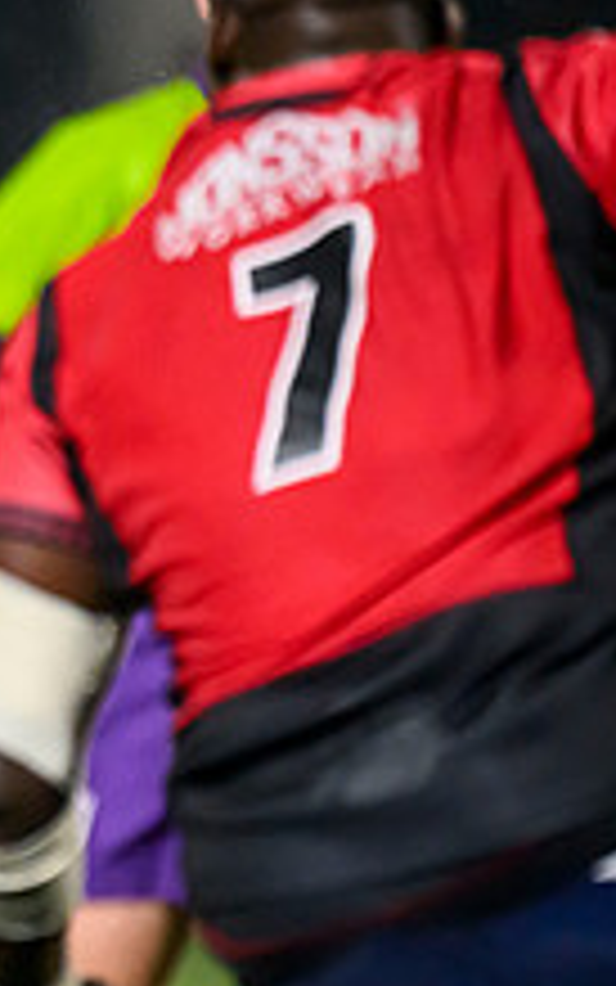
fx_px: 40614
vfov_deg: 1.4
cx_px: -652
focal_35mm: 1513
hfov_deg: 0.9
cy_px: 457
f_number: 4
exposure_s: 1/1250
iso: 8000
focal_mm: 560
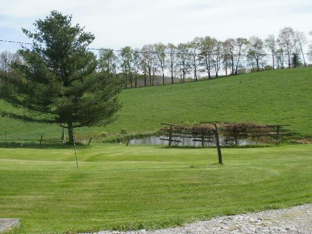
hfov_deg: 36.8
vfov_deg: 28.0
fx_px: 469
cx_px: 156
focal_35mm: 52
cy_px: 117
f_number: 7
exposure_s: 1/250
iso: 100
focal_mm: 9.1
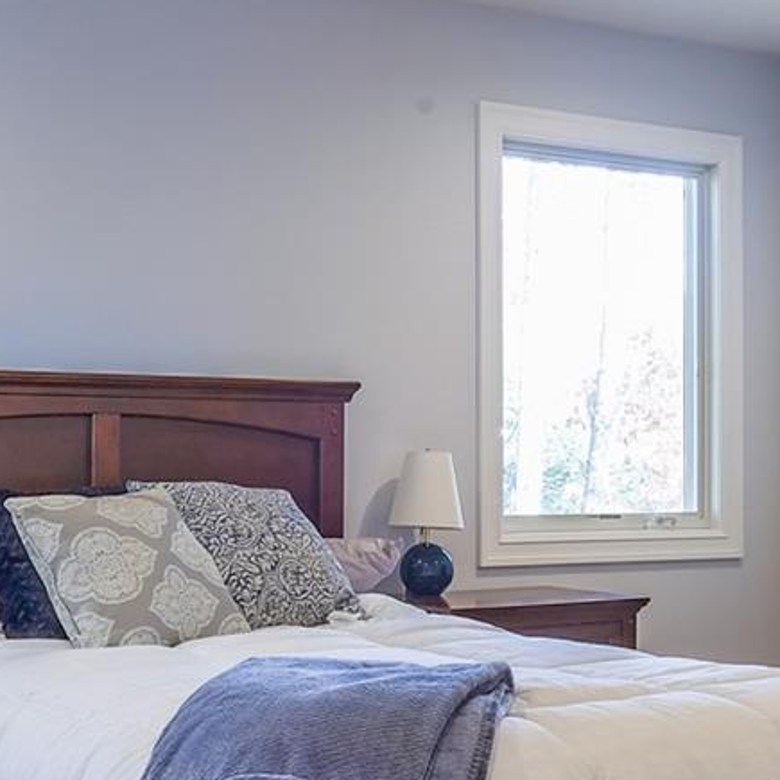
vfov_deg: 28.5
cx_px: 394
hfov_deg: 28.6
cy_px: 496
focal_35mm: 60
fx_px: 1530
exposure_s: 1/8
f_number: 10
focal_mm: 10
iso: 400
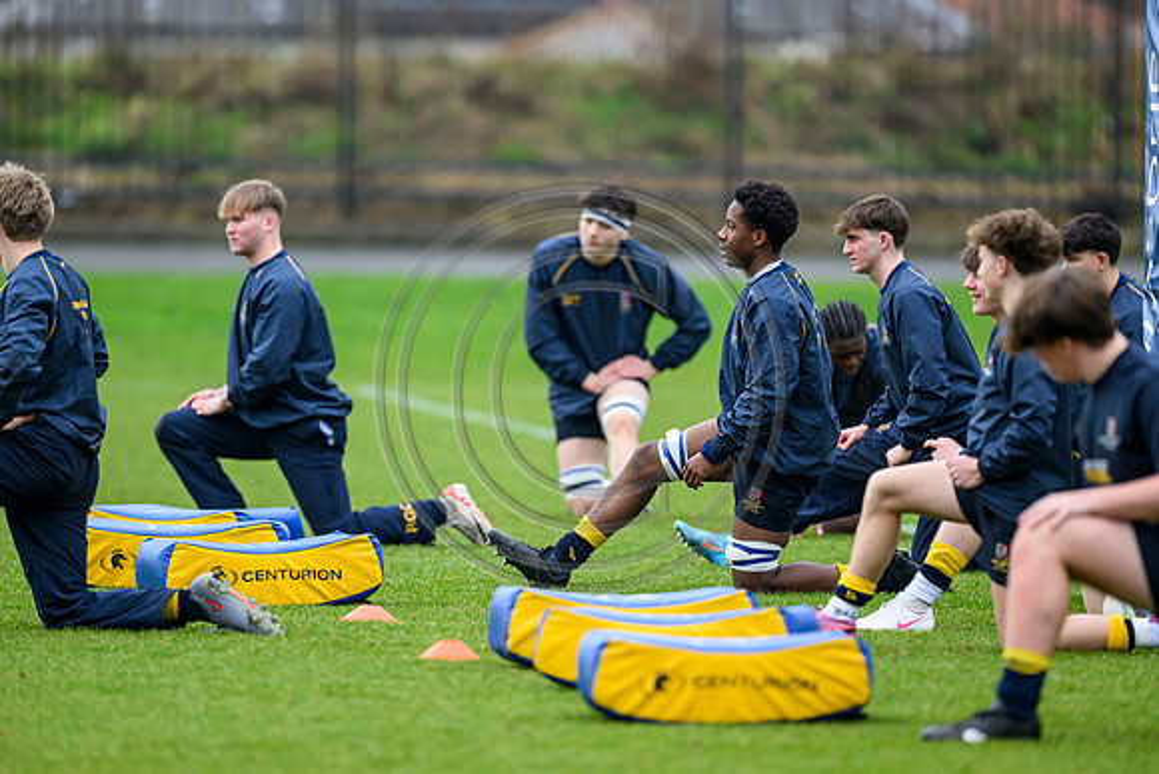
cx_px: 580
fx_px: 12880
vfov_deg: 3.4
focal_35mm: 400
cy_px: 387
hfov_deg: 5.2
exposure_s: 1/1600
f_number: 3.5
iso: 2000
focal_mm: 400
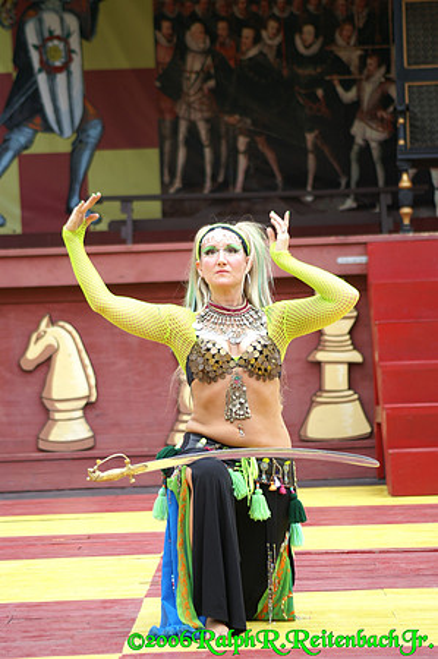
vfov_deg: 13.7
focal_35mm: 150
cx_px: 219
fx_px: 2744
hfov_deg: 9.1
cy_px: 330
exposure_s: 1/60
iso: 100
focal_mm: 100
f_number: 4.5
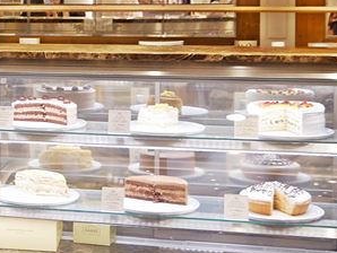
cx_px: -113
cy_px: 22
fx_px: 916
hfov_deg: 19.1
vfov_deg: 15.6
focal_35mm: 94
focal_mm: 14
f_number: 3.5
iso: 200
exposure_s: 1/60
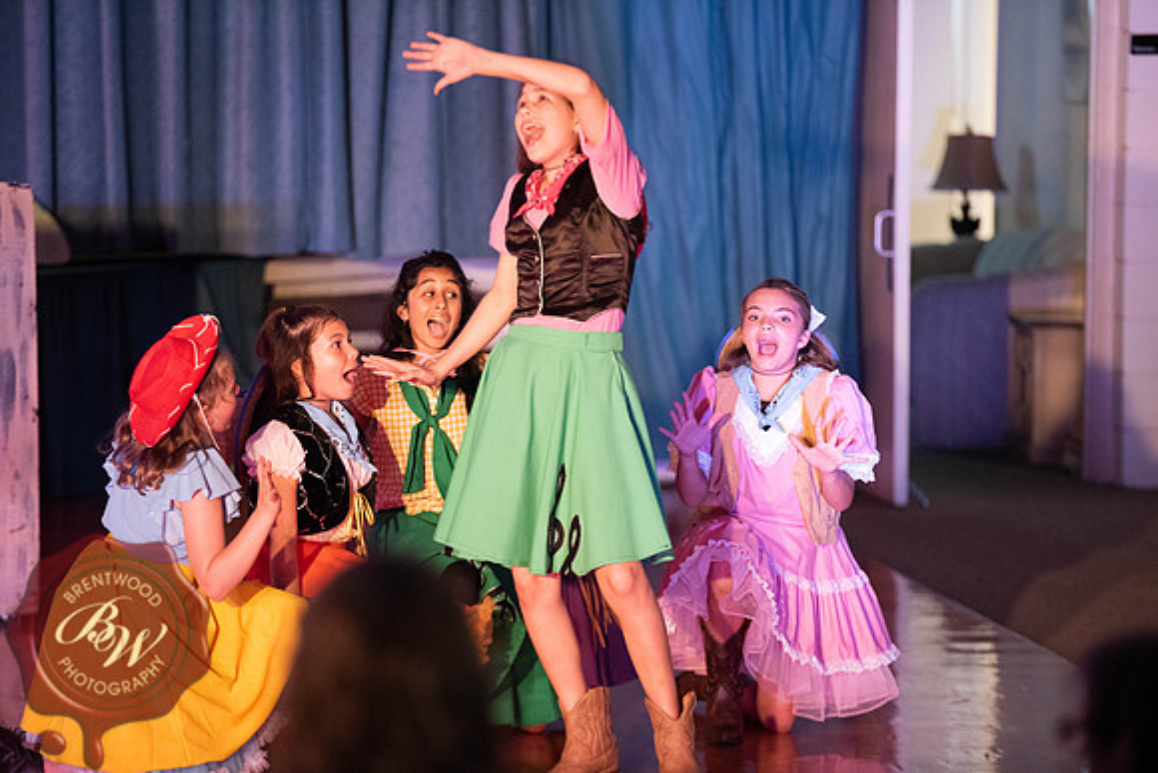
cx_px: 579
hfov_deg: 11.4
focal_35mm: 180
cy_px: 386
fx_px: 5791
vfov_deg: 7.6
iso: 3600
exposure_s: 1/200
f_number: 2.8
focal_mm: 180
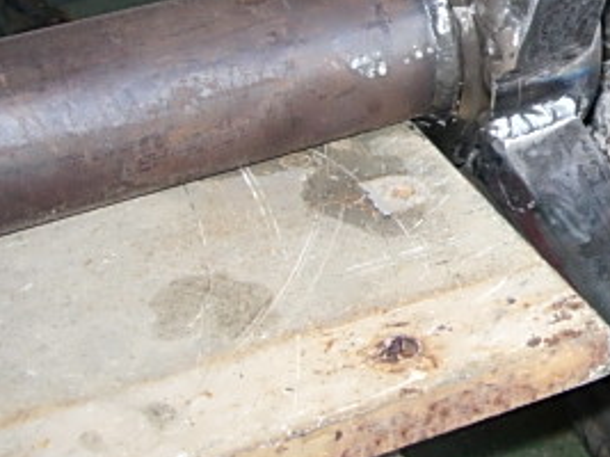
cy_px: 82
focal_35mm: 91
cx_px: 727
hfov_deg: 20.2
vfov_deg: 16.1
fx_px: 1603
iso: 79
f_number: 2.8
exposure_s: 1/64
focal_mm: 7.8
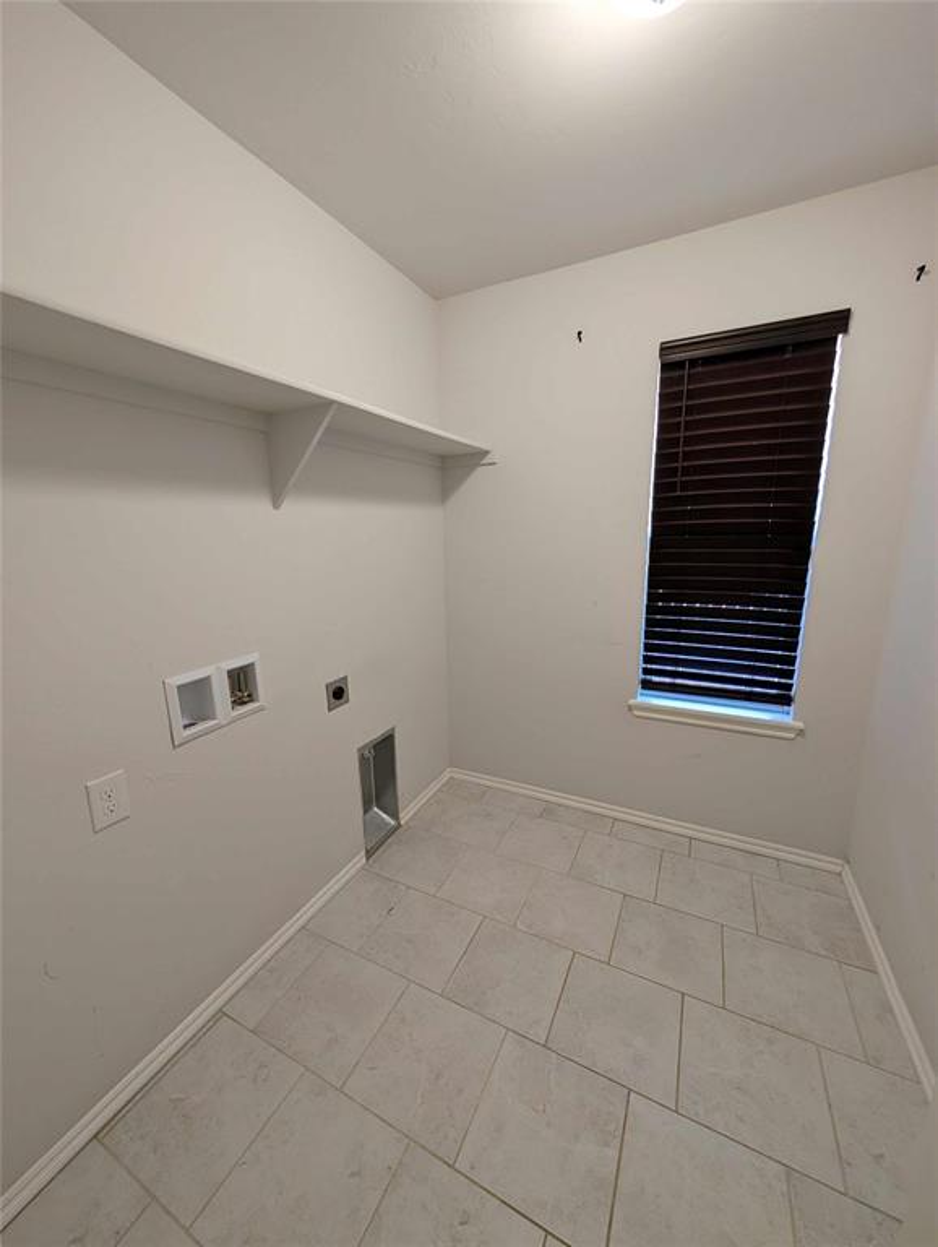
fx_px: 433
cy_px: 624
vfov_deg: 110.5
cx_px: 469
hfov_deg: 94.6
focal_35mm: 12
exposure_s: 1/39
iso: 111
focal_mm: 2
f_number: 1.7
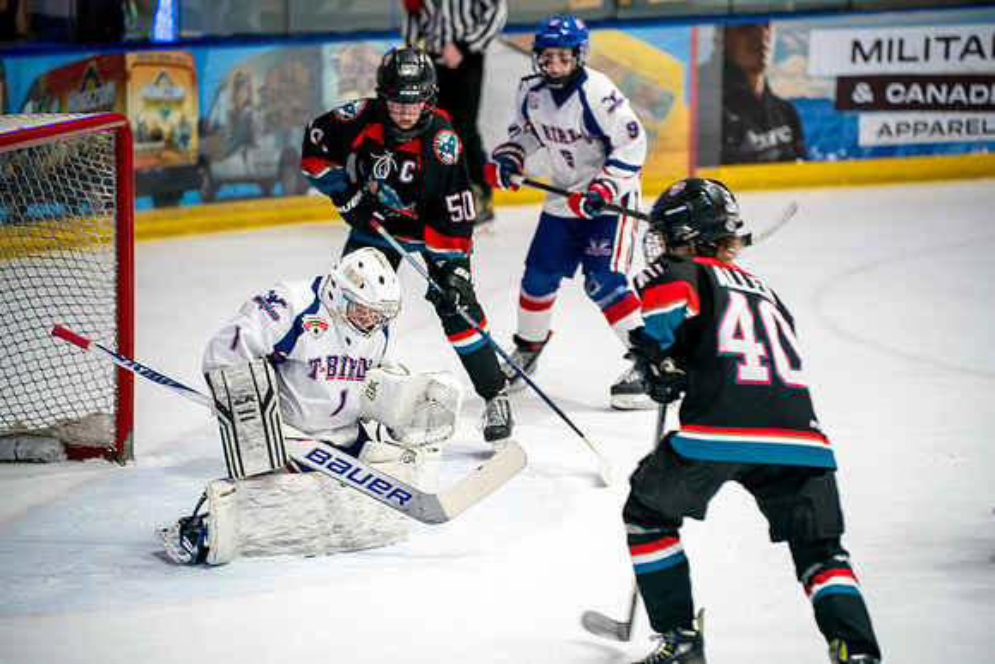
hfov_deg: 13.7
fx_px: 4147
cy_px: 332
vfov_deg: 9.2
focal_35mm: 150
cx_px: 498
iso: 3200
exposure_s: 1/800
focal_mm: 150
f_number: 3.2
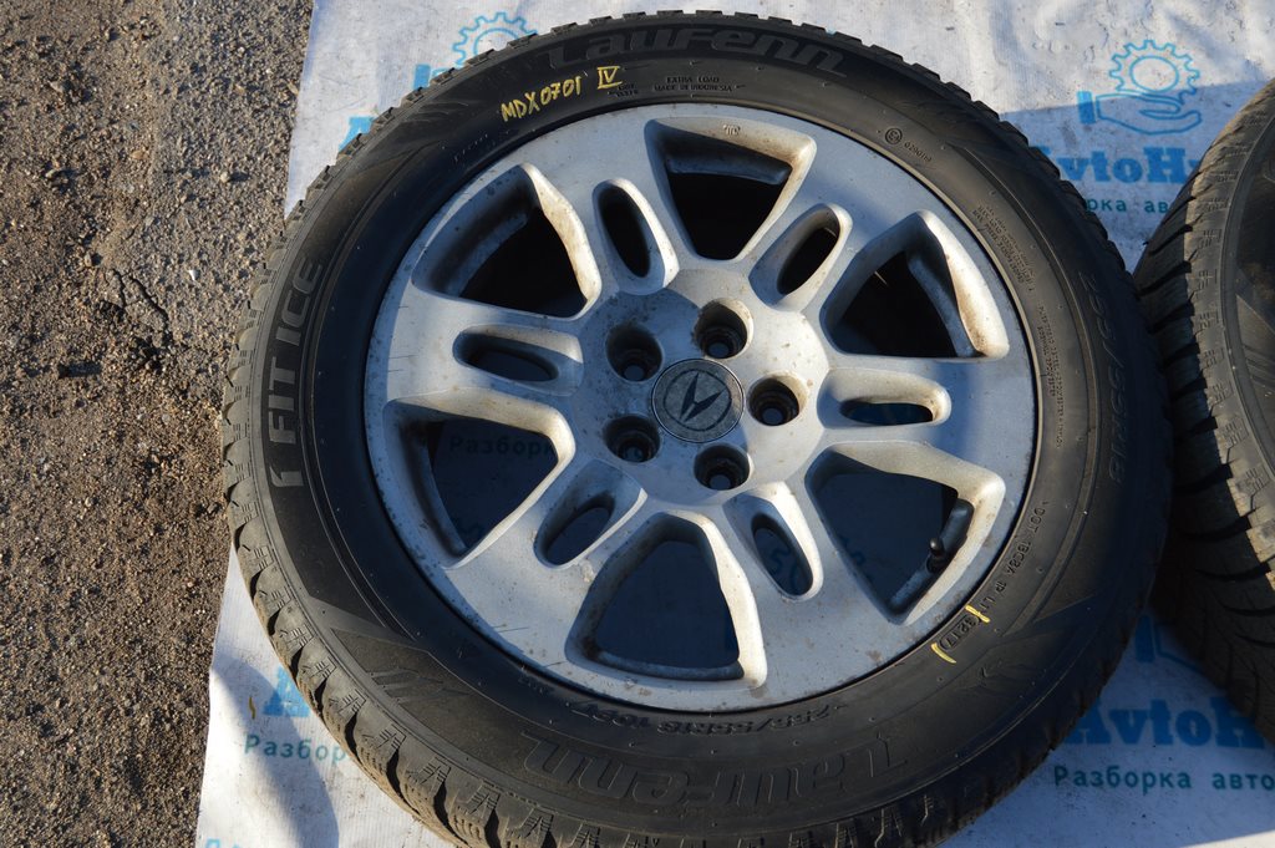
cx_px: 638
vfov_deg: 34.2
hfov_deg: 49.6
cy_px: 424
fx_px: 1380
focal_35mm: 39
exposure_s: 1/160
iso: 100
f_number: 6.3
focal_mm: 26
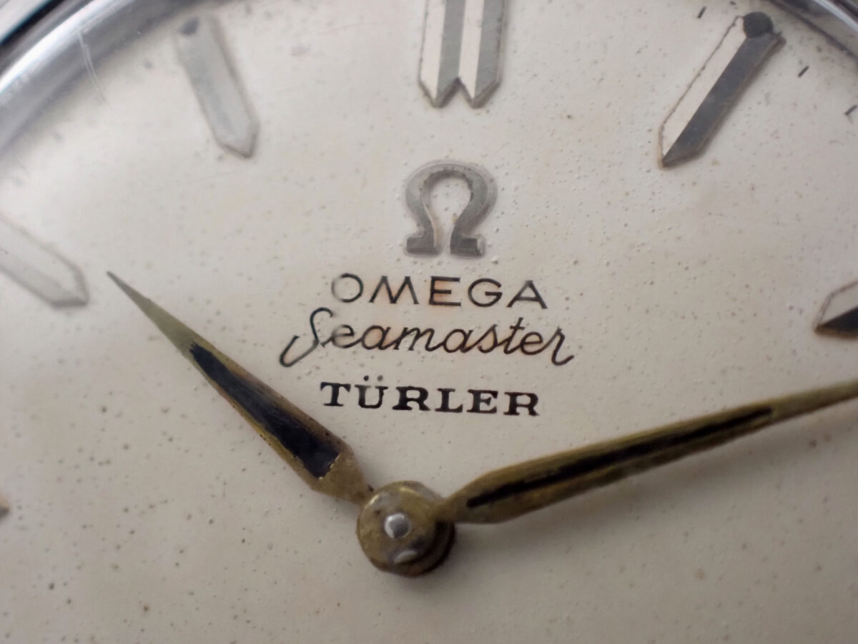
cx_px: 429
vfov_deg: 14.8
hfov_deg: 19.6
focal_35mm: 100
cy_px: 322
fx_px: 2479
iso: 1250
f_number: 4.9
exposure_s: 1/100
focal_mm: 18
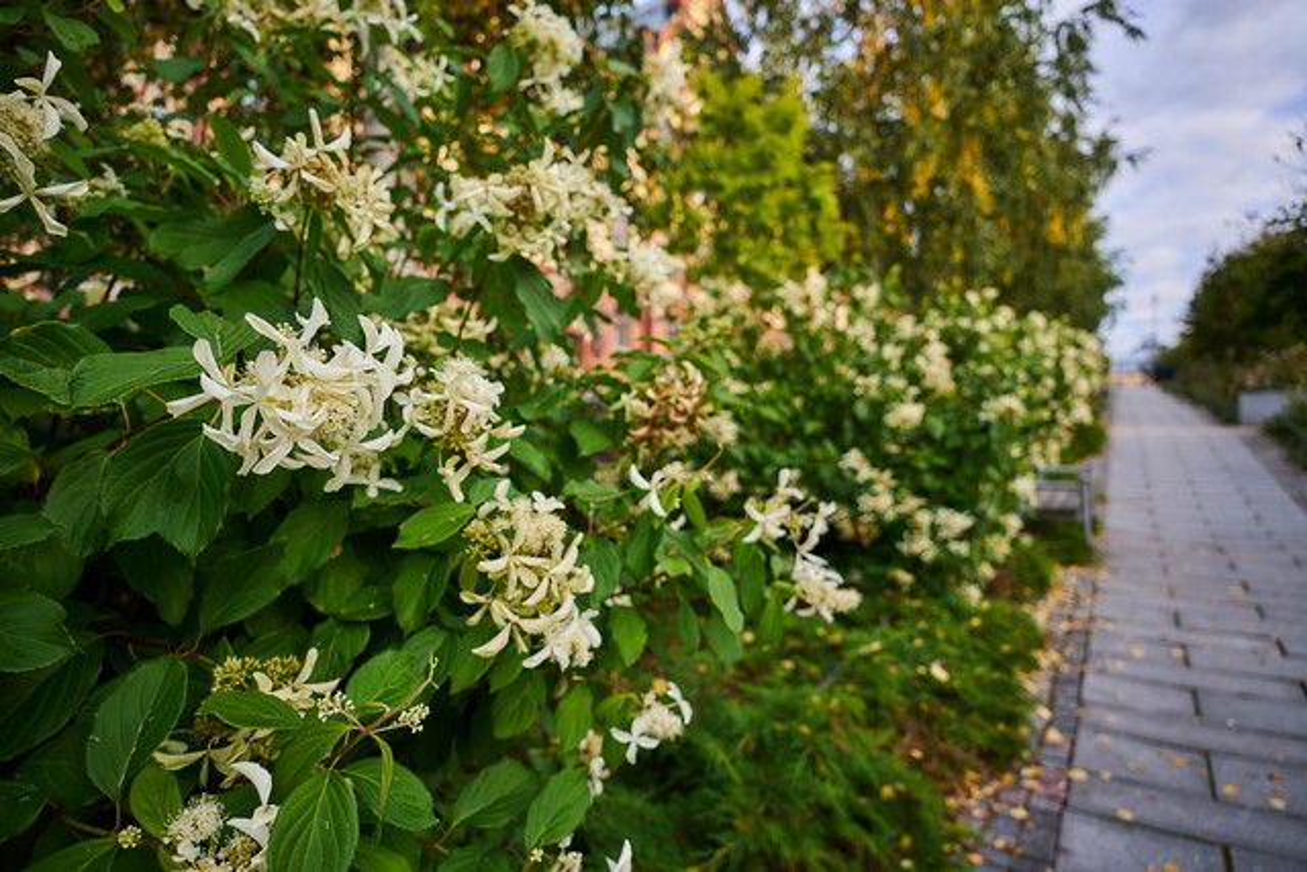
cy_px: 436
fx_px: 726
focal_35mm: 20
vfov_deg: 62.0
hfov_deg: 84.0
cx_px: 654
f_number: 2.8
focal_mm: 20
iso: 100
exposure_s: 1/400
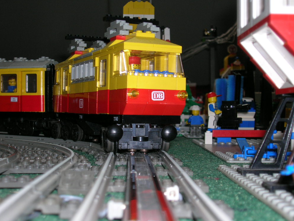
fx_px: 509
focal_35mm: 60
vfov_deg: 24.4
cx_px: 151
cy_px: 113
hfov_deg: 32.2
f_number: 3.5
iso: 50
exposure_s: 1/60.1
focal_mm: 9.7
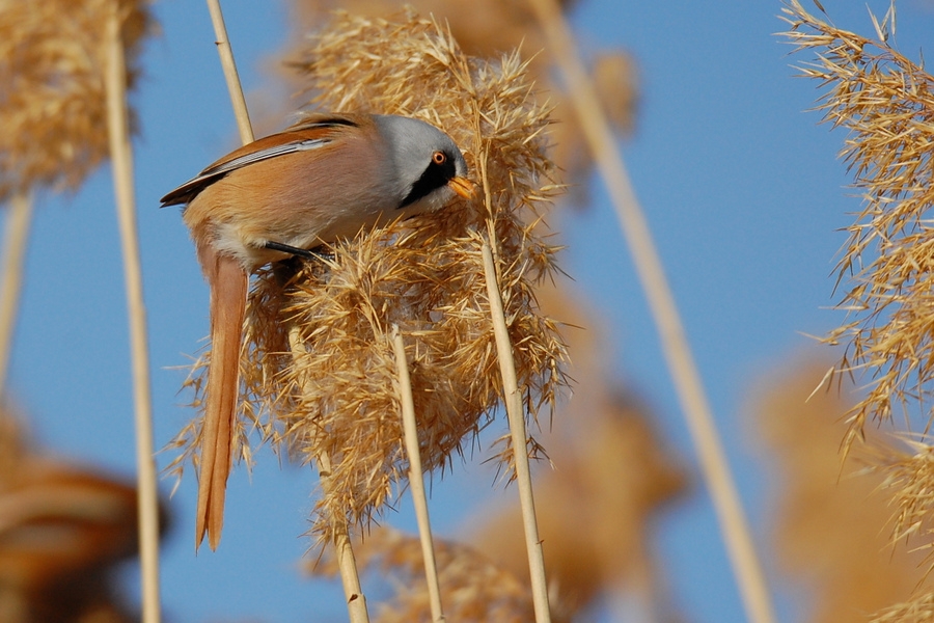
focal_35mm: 600
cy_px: 312
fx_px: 15565
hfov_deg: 3.4
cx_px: 467
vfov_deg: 2.3
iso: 400
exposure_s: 1/2000
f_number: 6.3
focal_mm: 400
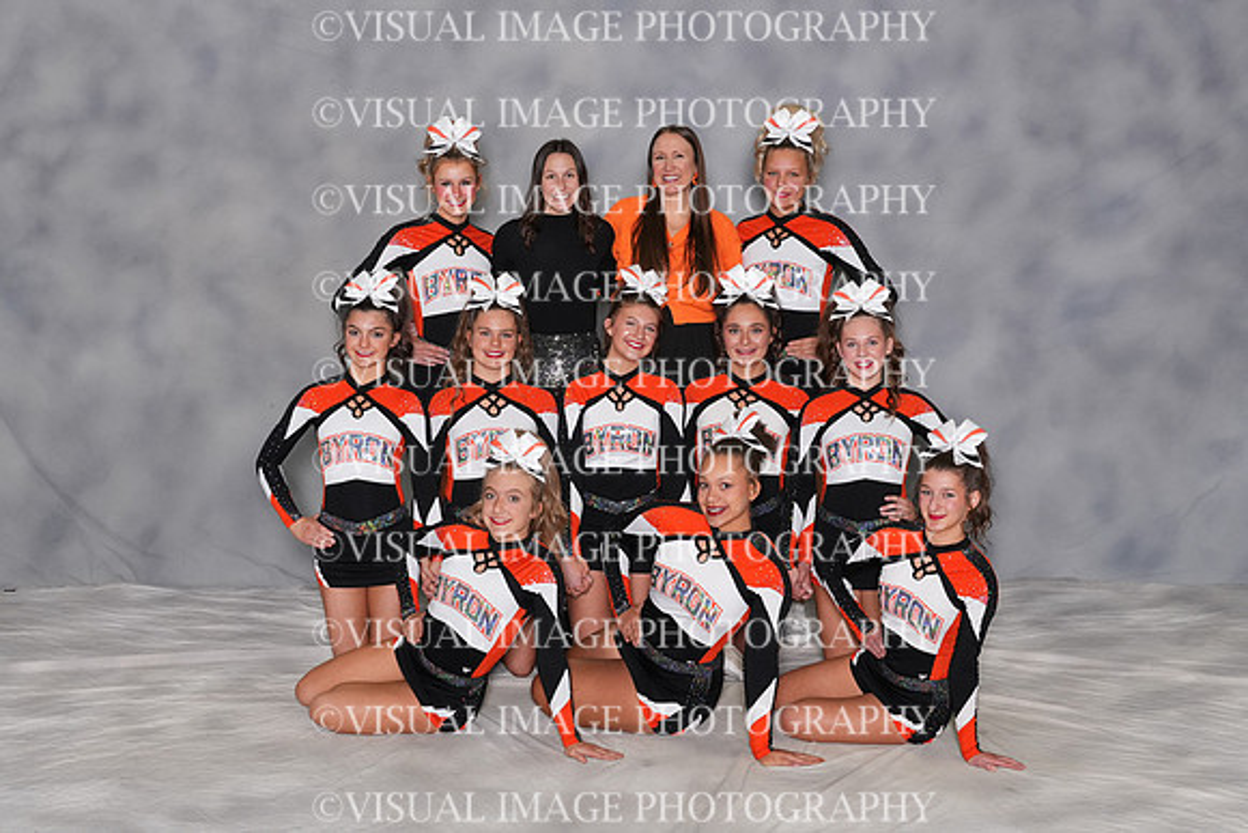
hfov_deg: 37.8
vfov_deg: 25.8
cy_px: 416
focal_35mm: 52
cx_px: 624
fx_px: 1820
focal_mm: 35
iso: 800
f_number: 8
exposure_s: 1/80
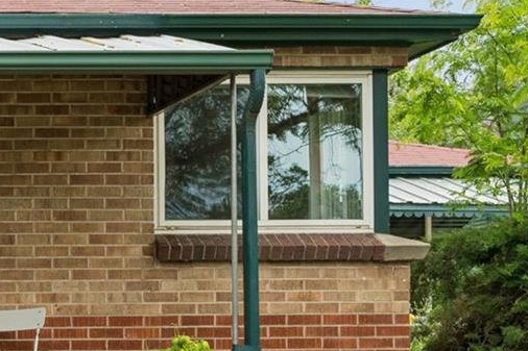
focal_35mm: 117
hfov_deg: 16.0
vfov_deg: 11.7
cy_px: 207
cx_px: -277
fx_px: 1715
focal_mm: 37
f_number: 9
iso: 400
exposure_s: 1/80
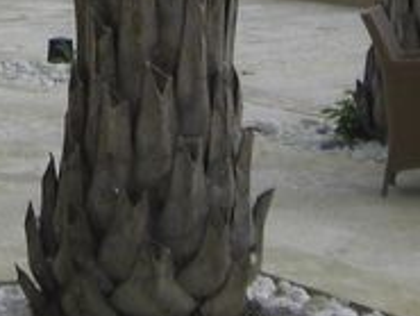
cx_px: 25
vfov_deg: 6.7
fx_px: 2550
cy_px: -411
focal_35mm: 210
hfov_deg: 9.4
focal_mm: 6.2
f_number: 8
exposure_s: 1/125
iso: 100
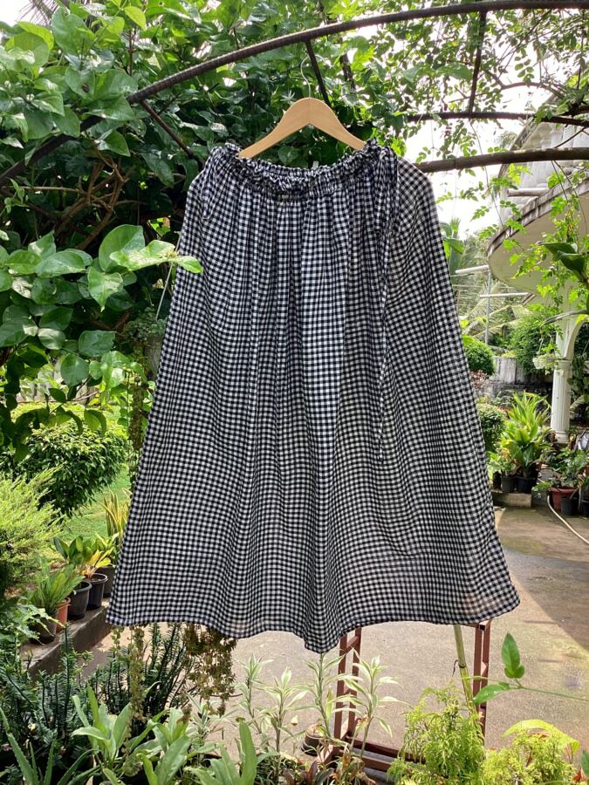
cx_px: 294
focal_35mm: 31
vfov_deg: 58.4
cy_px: 392
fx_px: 703
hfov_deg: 45.4
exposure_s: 1/121
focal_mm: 3.3
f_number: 2.4
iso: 25
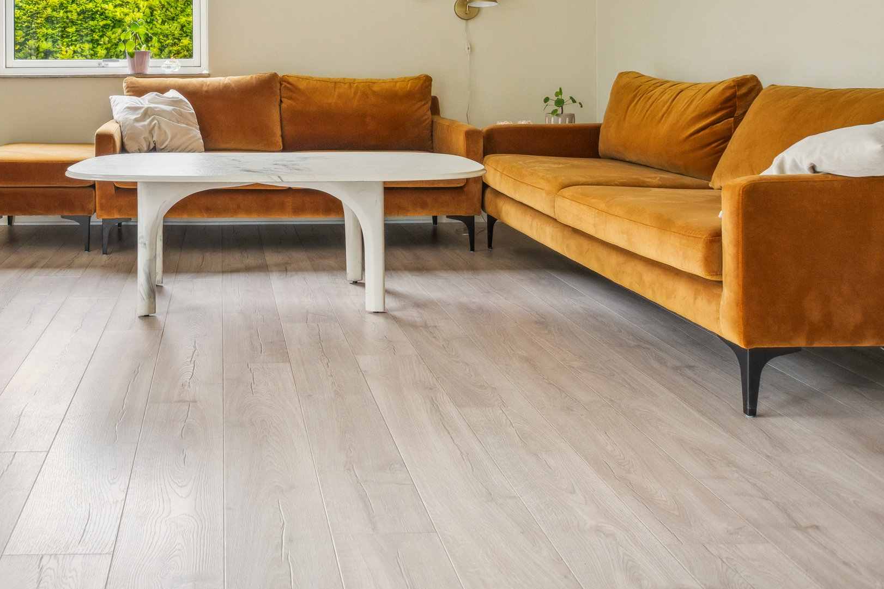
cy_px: 47
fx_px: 908
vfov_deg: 33.8
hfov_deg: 50.5
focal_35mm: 37
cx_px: 264
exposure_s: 1/60
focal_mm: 20
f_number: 8
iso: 1250
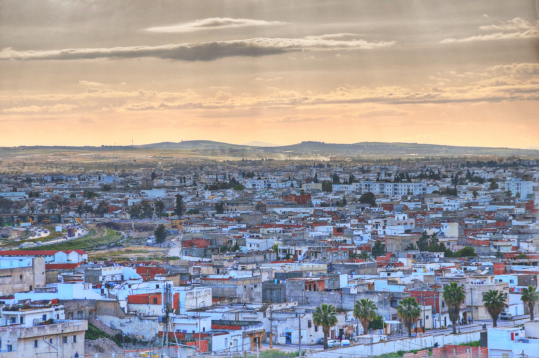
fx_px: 1929
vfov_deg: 10.6
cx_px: 270
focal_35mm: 129
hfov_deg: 15.9
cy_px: 179
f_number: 10
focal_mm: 86
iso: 200
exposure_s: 1/320
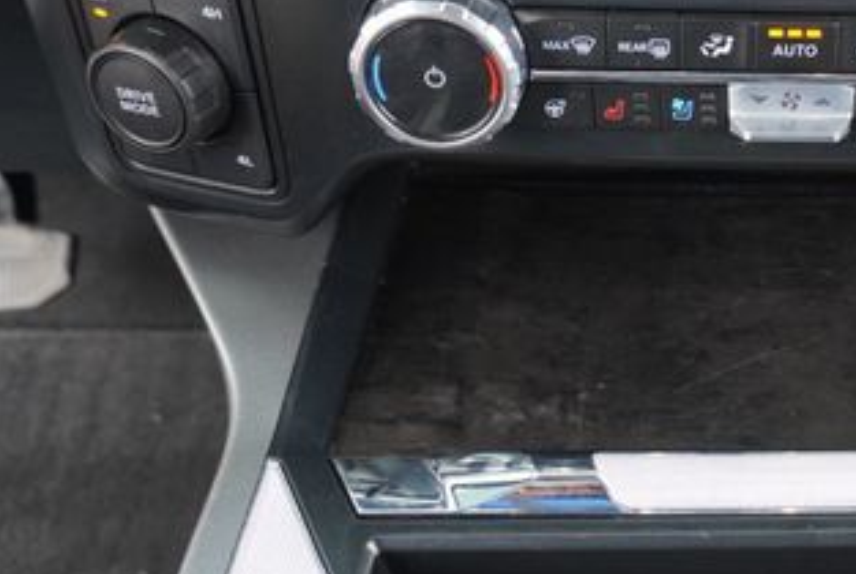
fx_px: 1167
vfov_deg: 27.4
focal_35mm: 49
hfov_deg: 38.1
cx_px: 738
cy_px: 169
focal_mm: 16
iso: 640
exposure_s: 1/60
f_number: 3.5
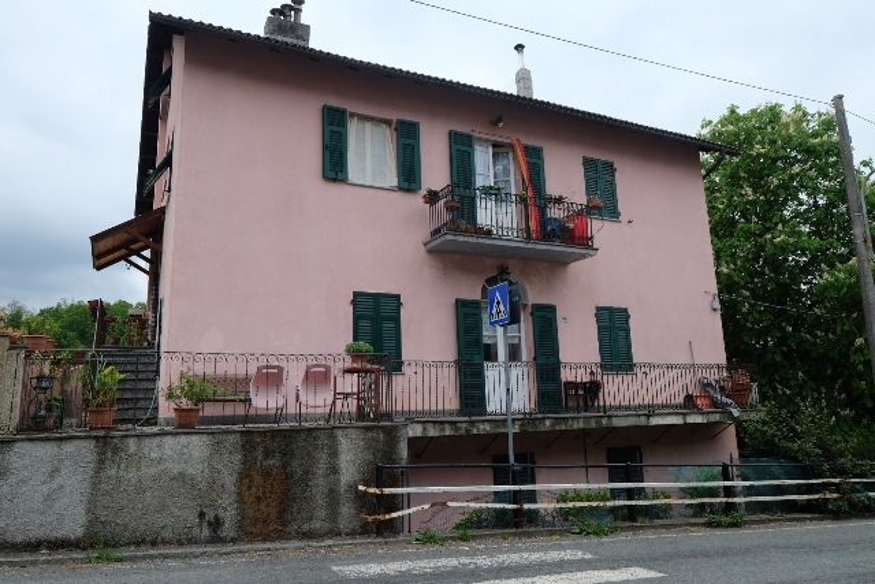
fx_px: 632
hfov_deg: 69.4
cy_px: 292
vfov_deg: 49.6
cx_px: 438
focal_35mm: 26
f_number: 7.1
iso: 400
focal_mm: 17.4
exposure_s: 1/420
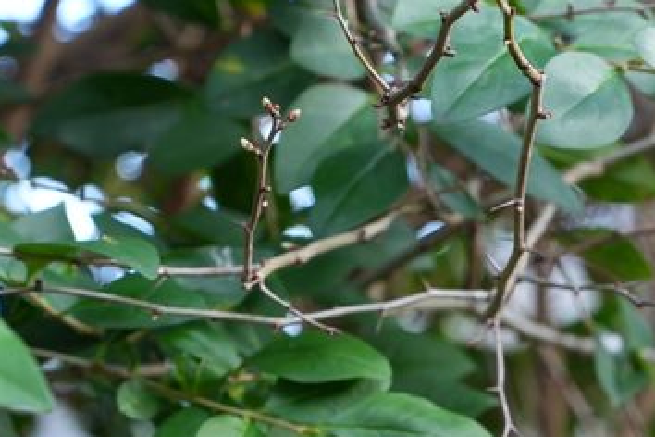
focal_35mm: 253
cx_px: 792
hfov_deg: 8.1
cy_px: 716
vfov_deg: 5.4
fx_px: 4603
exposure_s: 1/160
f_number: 4
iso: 400
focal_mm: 70
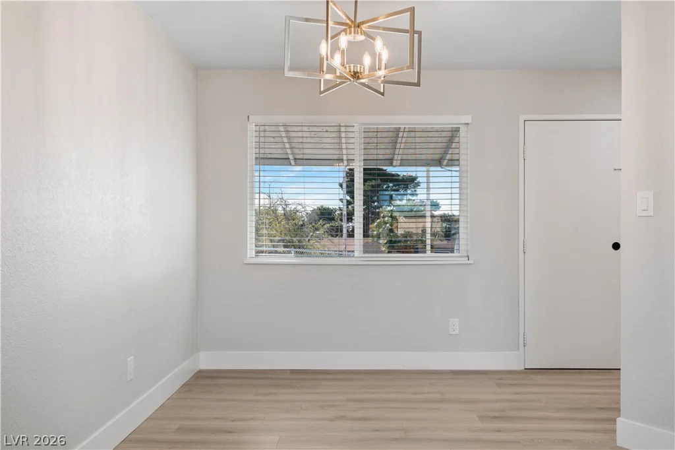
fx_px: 581
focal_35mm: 31
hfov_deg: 60.3
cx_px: 338
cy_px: 225
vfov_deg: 42.3
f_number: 8
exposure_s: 1/200
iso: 500
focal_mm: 31
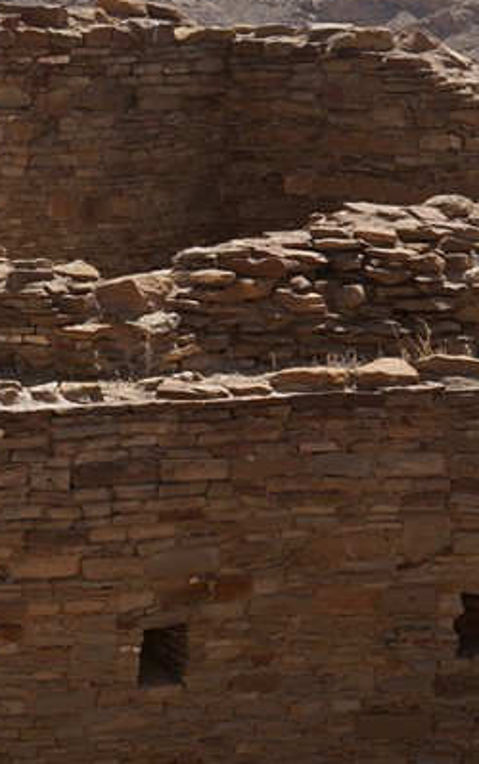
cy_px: 712
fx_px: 4045
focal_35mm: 194
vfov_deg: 10.7
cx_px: -653
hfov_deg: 6.5
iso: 100
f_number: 14
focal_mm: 38
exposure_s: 1/100
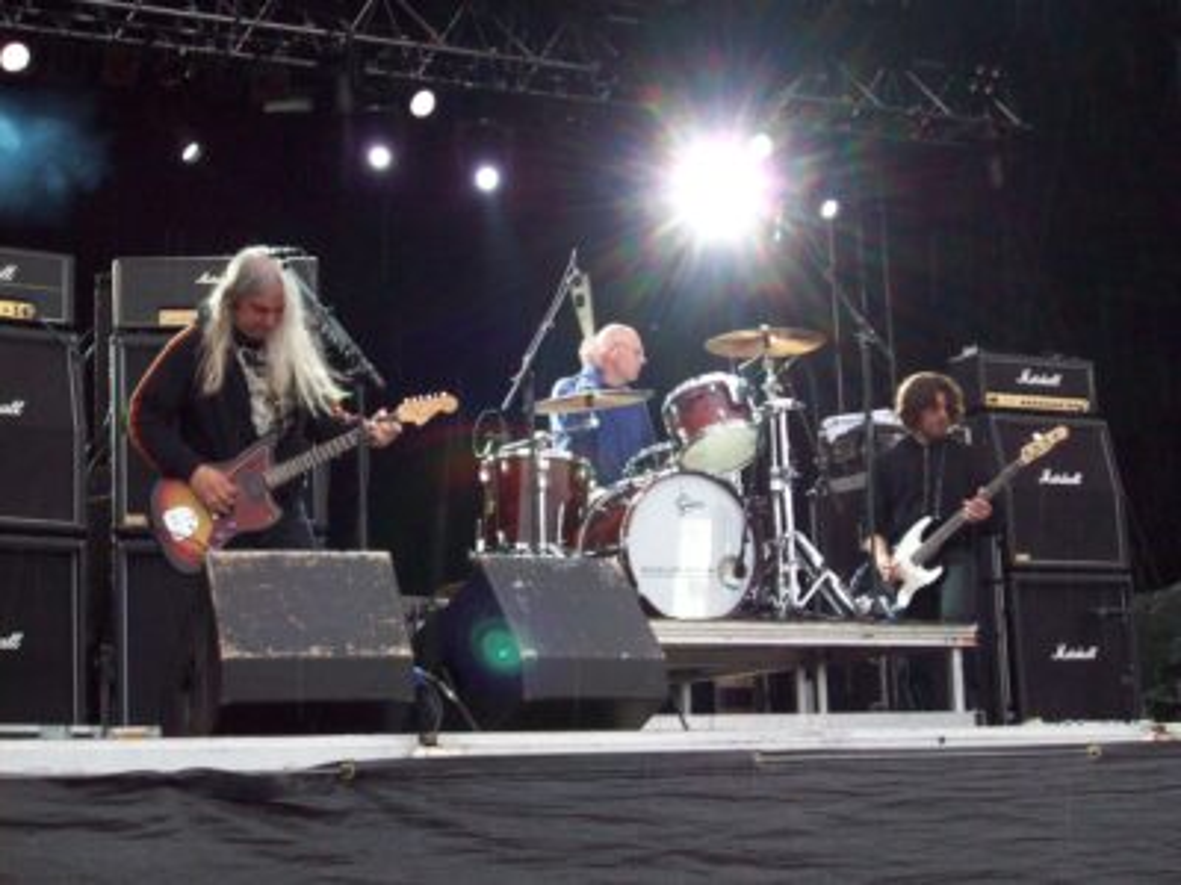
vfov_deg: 19.1
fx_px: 2627
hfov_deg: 25.3
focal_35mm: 77
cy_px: 442
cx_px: 590
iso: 160
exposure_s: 1/86.4
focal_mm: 12.8
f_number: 4.2
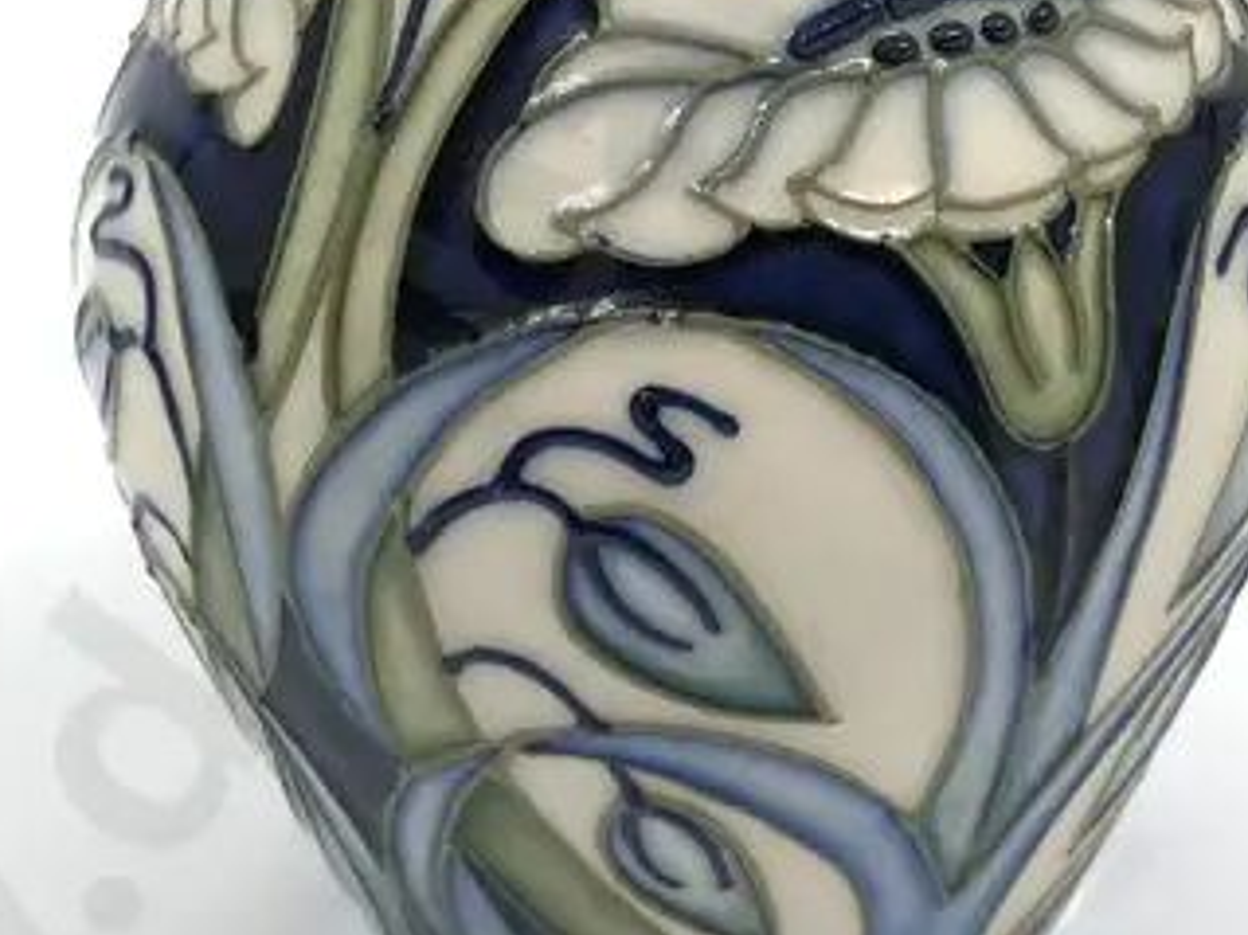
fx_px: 3244
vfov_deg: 16.0
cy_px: -59
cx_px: 755
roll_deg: -0.6
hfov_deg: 21.7
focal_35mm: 90
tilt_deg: -20.7
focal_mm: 3.99
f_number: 1.8
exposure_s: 1/310
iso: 20
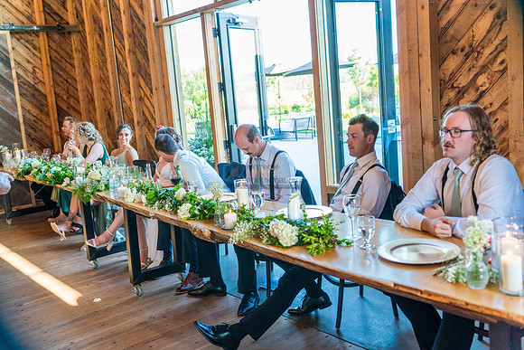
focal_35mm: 35
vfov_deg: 37.9
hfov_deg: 54.4
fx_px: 510
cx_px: 262
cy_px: 175
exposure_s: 1/320
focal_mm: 35
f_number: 2.8
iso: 1000
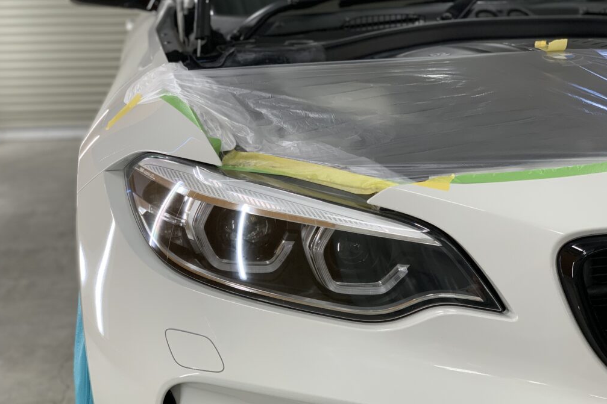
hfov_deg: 36.3
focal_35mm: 55
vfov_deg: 24.6
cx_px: 303
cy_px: 211
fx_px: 927
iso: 100
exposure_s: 1/100
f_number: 2.4
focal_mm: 6
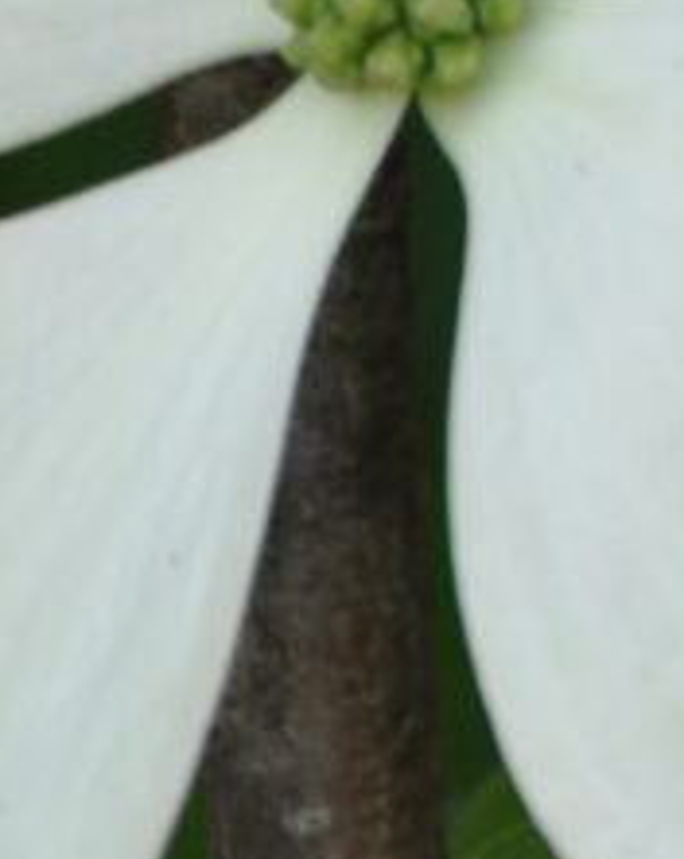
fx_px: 49684
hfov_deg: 0.8
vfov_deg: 1.0
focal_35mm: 1958
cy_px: -637
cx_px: 1411
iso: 280
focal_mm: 200
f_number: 8
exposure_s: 1/125
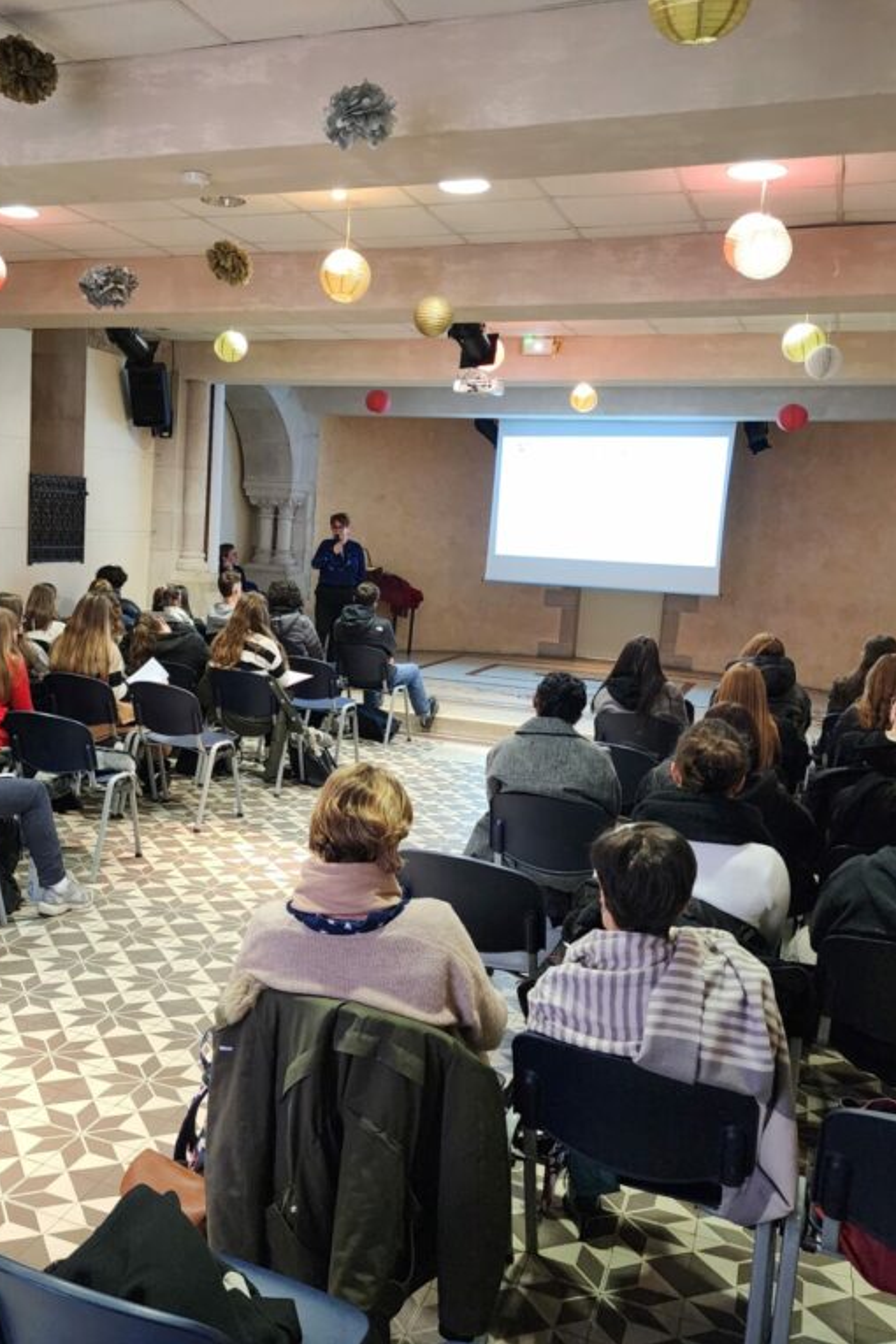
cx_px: 283
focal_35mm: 32
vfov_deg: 58.7
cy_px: 671
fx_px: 1195
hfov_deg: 40.5
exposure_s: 1/120
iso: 1000
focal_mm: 6.4
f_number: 1.8
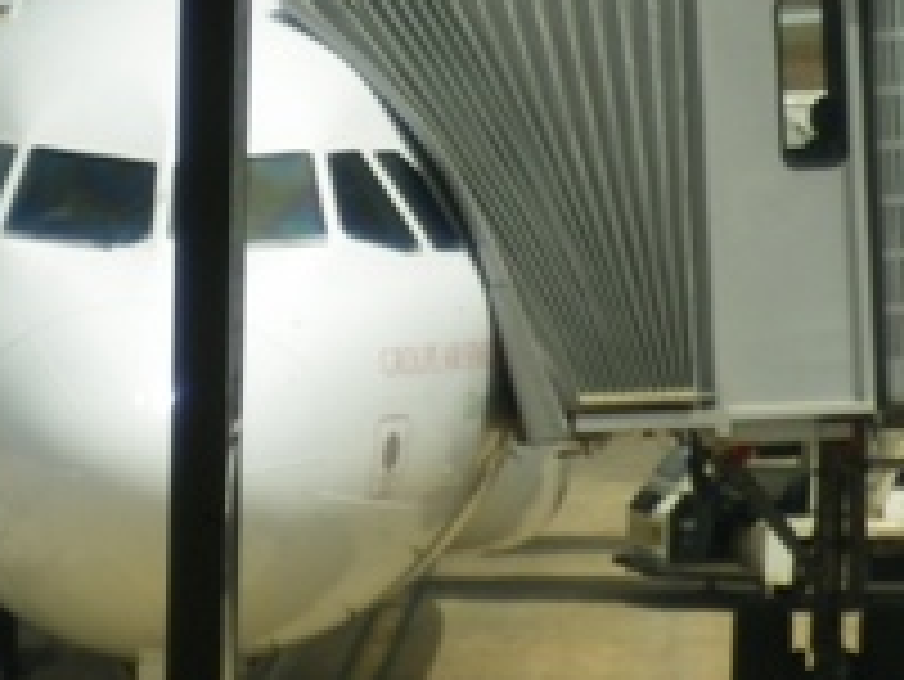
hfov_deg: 6.2
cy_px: 239
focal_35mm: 321
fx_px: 8388
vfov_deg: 4.6
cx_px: 13
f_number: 4.8
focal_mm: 18.27
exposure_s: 1/500
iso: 80
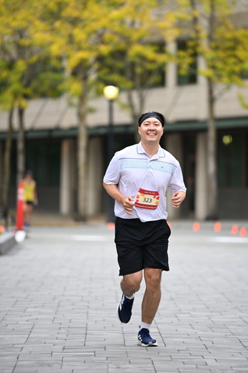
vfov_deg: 8.9
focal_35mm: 232
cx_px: 139
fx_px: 2397
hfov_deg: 5.9
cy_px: 168
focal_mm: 200
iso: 640
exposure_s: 1/1600
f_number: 2.8
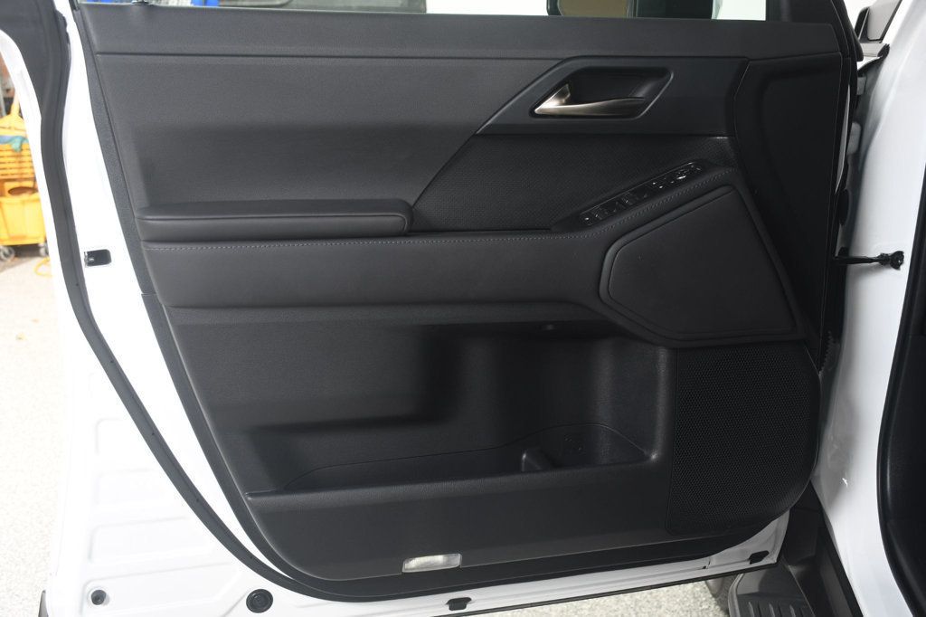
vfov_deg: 34.2
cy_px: 308
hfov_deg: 49.6
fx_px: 1003
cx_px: 463
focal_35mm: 39
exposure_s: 1/160
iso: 100
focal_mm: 26
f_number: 4.5
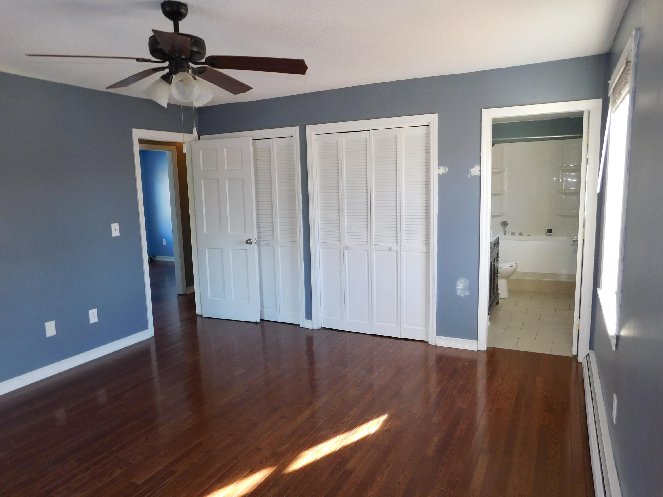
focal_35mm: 24
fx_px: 460
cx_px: 332
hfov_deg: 71.6
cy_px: 248
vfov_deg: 56.8
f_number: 3
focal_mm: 4.1
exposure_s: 1/30
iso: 160
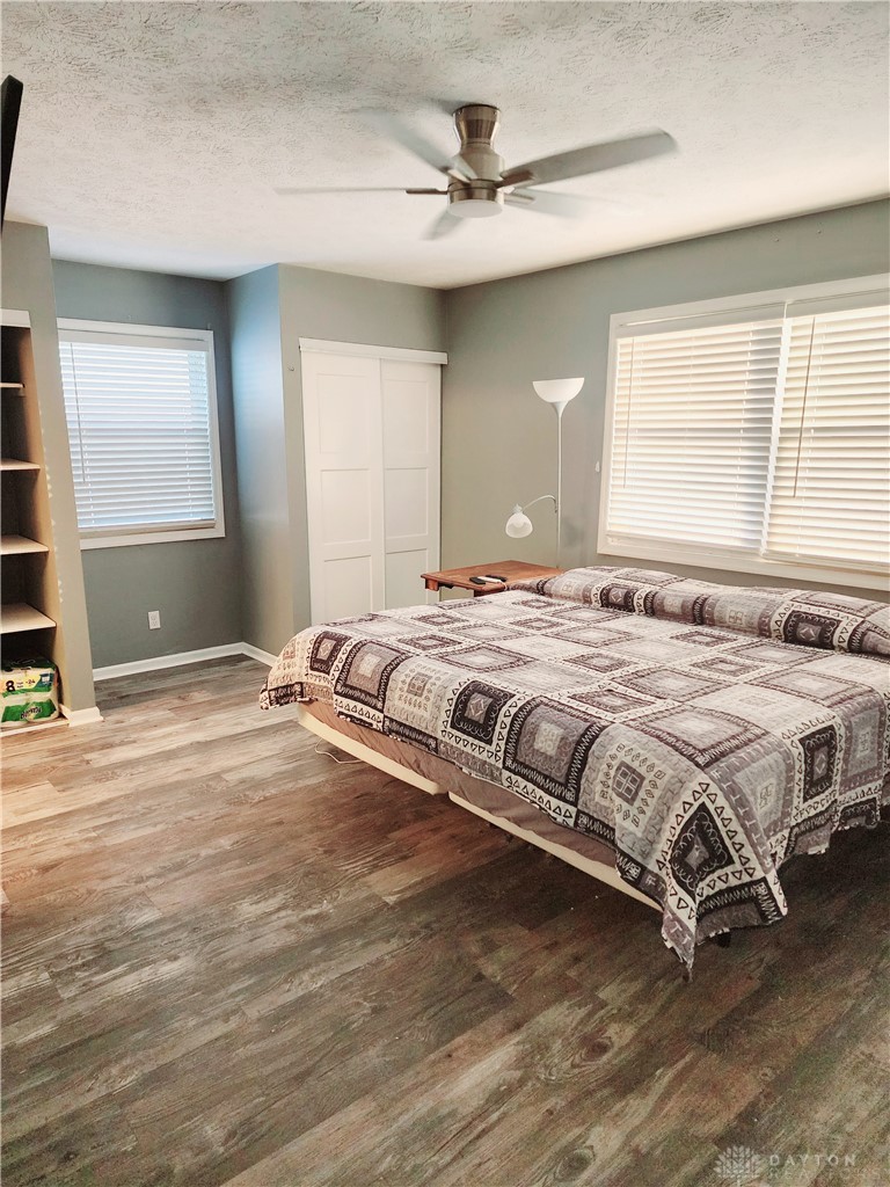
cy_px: 594
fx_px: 788
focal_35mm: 23
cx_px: 445
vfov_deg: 73.9
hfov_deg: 58.9
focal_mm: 6.4
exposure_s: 1/120
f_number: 1.8
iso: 320
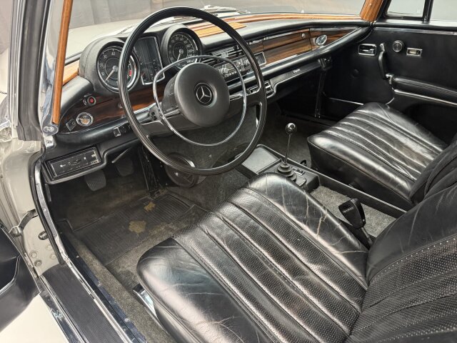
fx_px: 317
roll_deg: +2.2
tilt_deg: -32.5
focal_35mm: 24
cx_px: 228
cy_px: 172
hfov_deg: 71.6
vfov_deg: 56.8
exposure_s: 1/33
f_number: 1.78
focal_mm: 6.76
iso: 640
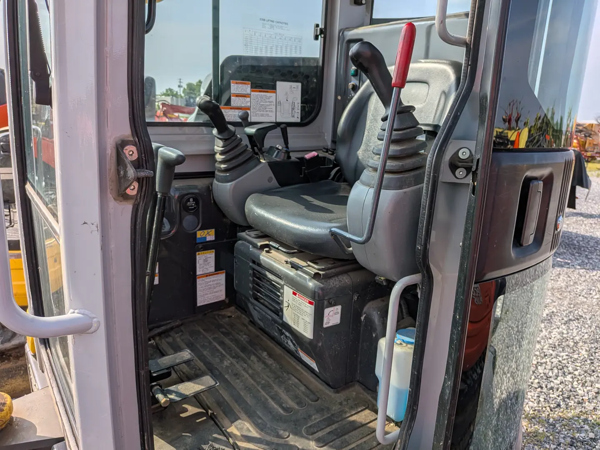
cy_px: 225
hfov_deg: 71.6
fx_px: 416
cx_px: 300
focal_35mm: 24
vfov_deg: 56.8
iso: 29
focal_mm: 4.53
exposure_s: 1/10753
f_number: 1.7
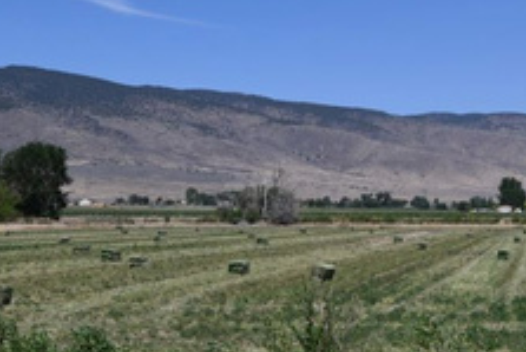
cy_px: 163
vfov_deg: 15.9
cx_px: 467
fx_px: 1257
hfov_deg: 23.1
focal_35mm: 86
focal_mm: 20
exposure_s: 1/320
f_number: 9
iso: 100
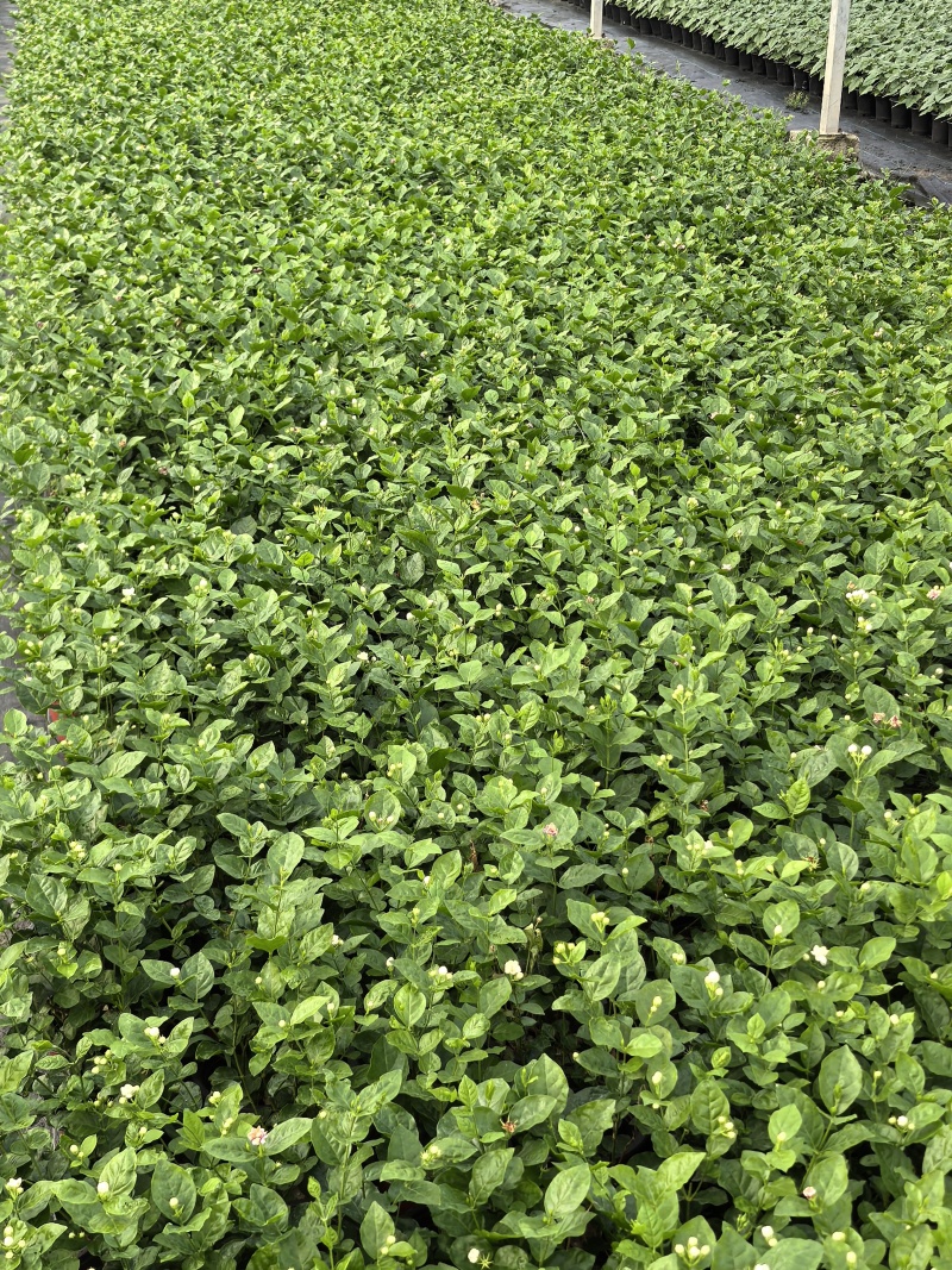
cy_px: 635
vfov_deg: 38.9
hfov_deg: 29.7
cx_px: 476
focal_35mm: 49
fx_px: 1797
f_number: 1.4
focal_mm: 6.98
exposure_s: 1/100
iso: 64
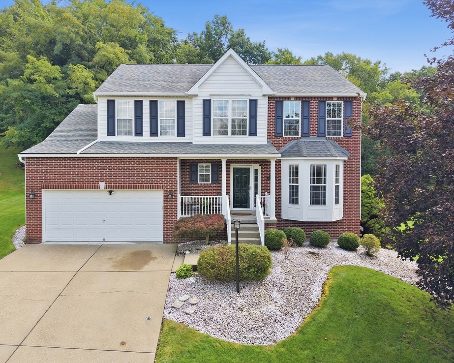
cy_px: 181
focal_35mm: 26
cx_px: 209
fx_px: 349
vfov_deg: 54.9
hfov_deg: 65.9
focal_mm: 8.7
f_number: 1.8
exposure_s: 1/1600
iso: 400
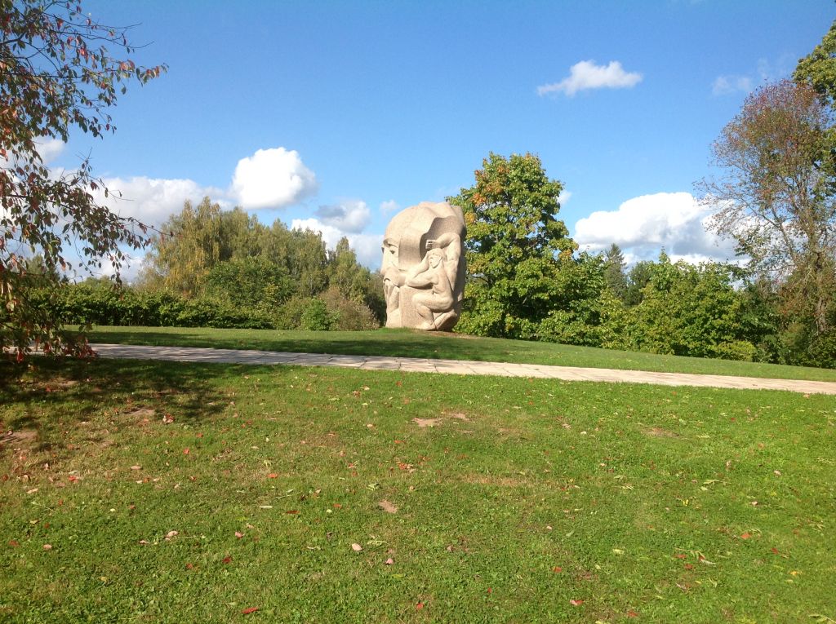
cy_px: 312
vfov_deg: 40.6
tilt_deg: -0.4
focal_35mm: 35
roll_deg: -2.4
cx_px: 418
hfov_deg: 52.7
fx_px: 844
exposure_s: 1/1592
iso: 50
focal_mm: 4.28
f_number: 2.4
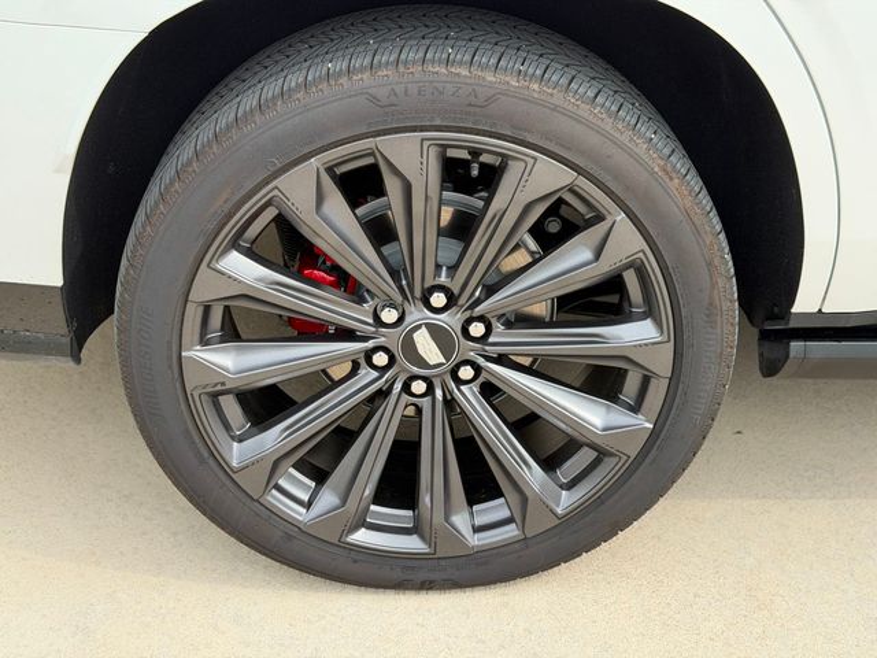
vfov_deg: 30.3
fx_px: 1216
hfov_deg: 39.7
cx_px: 438
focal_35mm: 48
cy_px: 329
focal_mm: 6.76
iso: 80
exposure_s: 1/906
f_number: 1.78
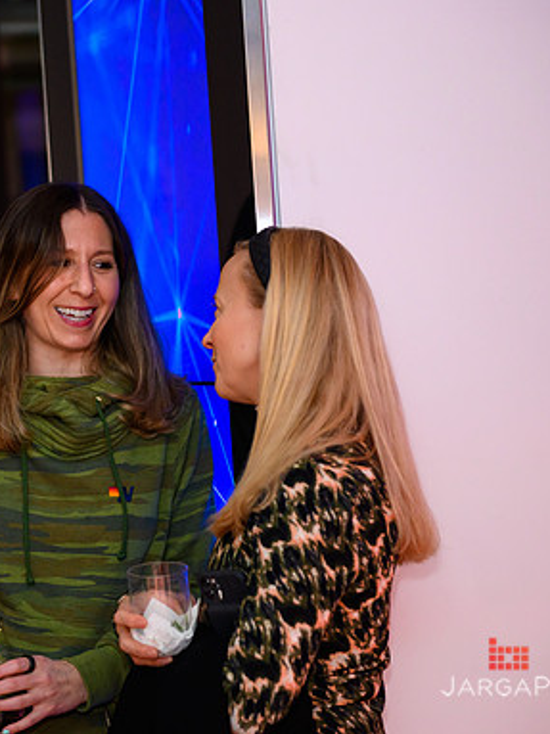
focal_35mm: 102
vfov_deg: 19.3
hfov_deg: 14.4
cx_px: 69
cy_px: 368
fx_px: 2162
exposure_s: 1/160
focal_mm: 70
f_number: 3.2
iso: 1600
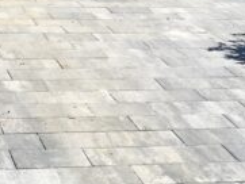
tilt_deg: -16.7
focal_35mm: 164
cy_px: 133
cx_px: 58
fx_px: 1162
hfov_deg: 12.0
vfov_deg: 9.1
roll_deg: -3.4
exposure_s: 1/1538
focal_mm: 4.15
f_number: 2.2
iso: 25
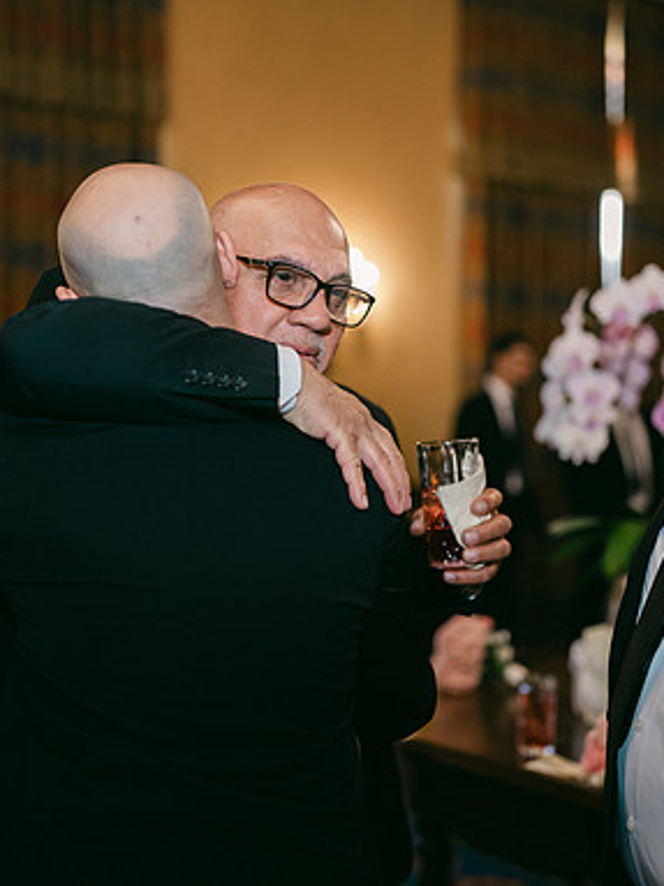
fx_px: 1305
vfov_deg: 37.5
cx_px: 331
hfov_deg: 28.5
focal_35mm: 51
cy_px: 441
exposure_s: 1/125
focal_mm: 35
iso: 640
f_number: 1.2
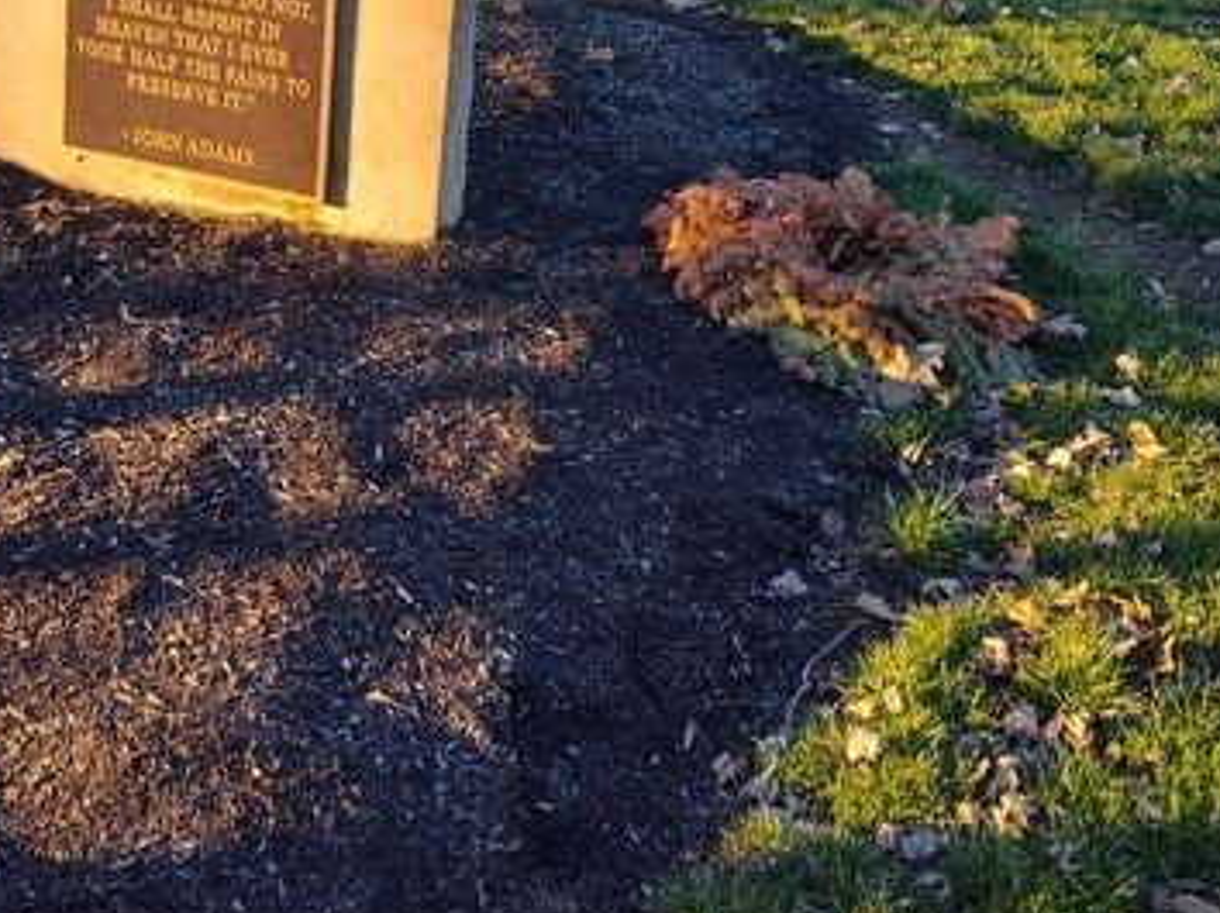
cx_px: 393
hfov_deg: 36.4
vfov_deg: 26.4
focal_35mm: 52
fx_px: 1831
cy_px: -17
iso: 100
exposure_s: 1/234
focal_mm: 5.56
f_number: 1.8
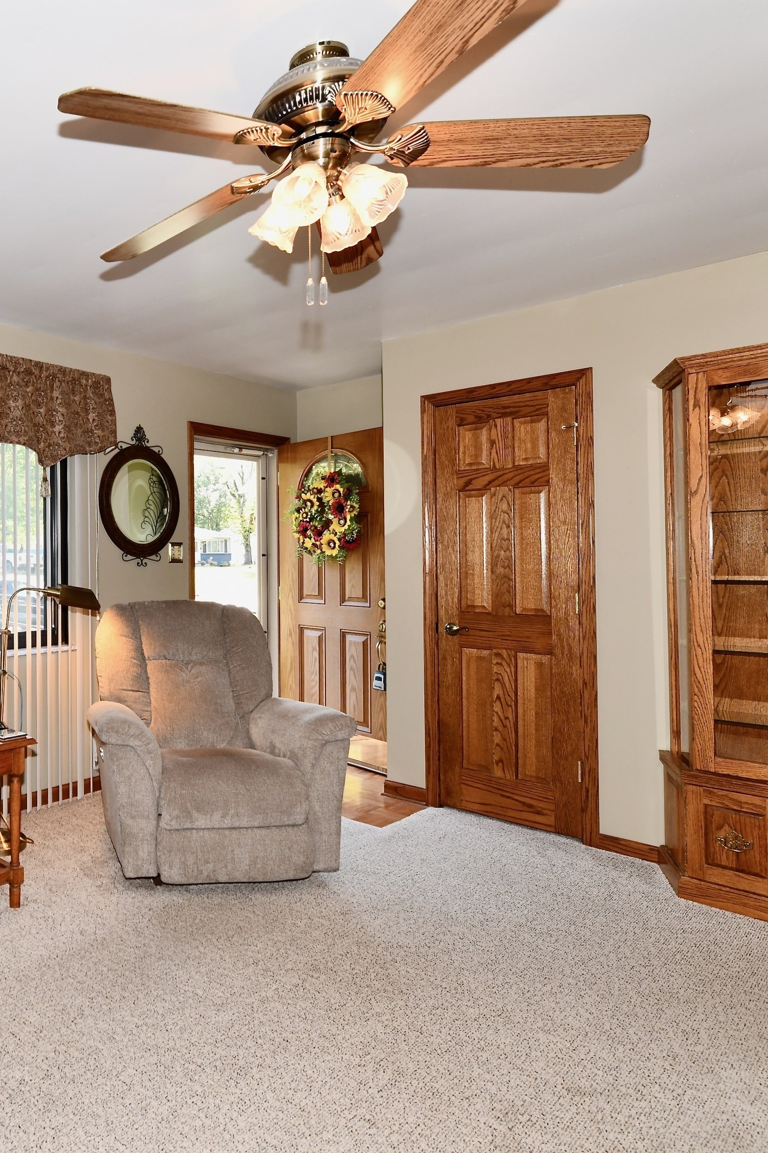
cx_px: 36
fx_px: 704
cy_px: 569
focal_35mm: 22
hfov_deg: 49.0
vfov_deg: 78.6
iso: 640
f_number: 6.3
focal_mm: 14
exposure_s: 1/60
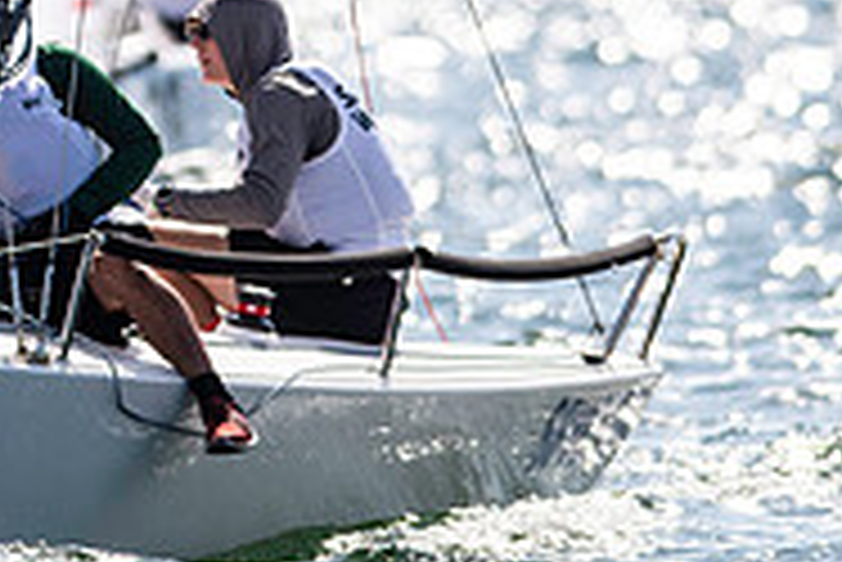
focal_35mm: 1393
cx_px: -459
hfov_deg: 1.5
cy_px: -245
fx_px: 32605
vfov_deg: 1.0
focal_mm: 300
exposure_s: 1/3200
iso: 200
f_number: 5
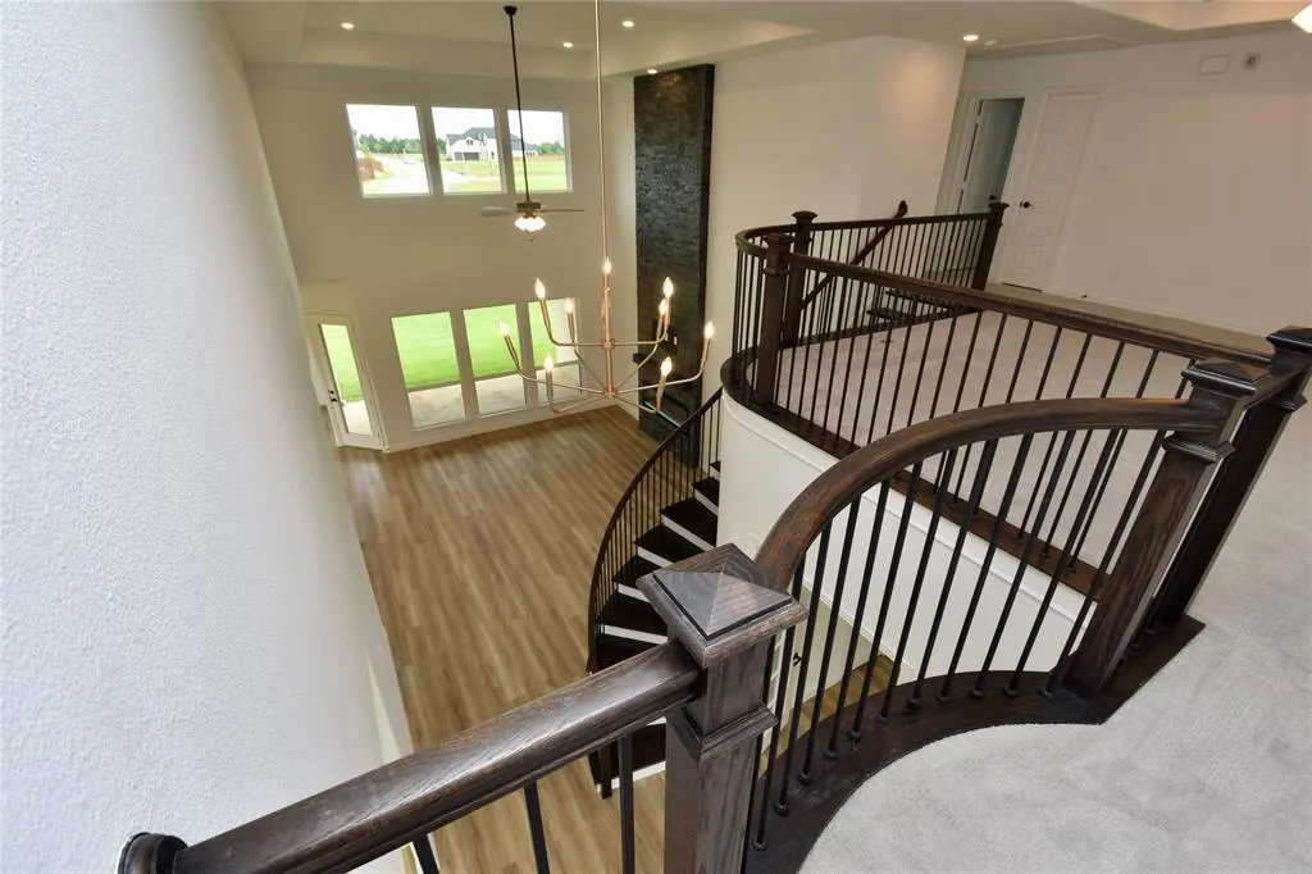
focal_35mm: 15
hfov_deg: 100.4
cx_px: 656
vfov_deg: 77.3
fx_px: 546
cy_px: 437
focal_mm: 10
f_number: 5.6
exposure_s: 1/125
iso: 280
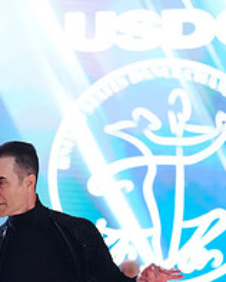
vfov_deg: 6.2
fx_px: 2580
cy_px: 355
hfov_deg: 5.0
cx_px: -26
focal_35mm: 309
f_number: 2.8
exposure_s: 1/400
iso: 1600
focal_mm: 112
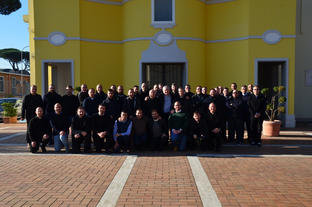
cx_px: 156
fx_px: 324
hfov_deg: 51.4
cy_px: 104
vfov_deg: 35.3
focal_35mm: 38
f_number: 11
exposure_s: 1/125
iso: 125
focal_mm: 25
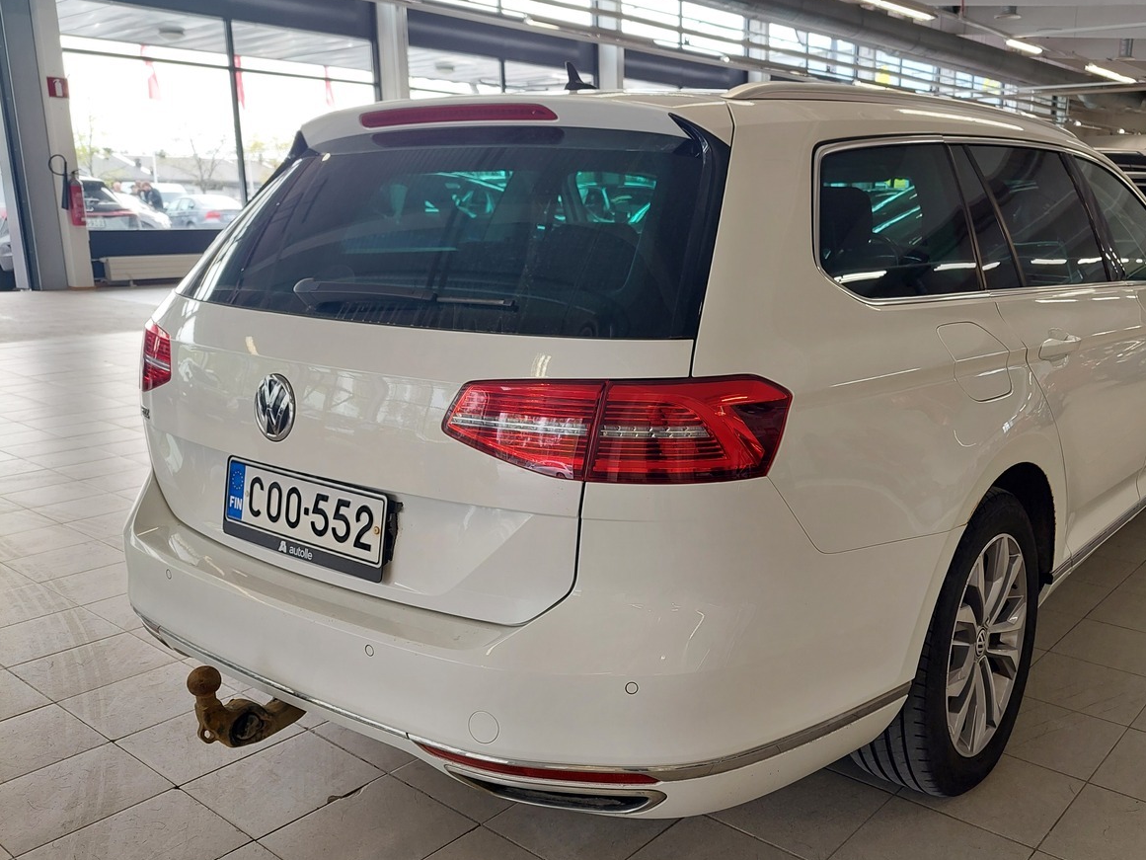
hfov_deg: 57.7
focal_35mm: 31
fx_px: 1026
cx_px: 710
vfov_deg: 45.4
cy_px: 456
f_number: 1.8
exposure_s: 1/100
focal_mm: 5.23
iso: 64
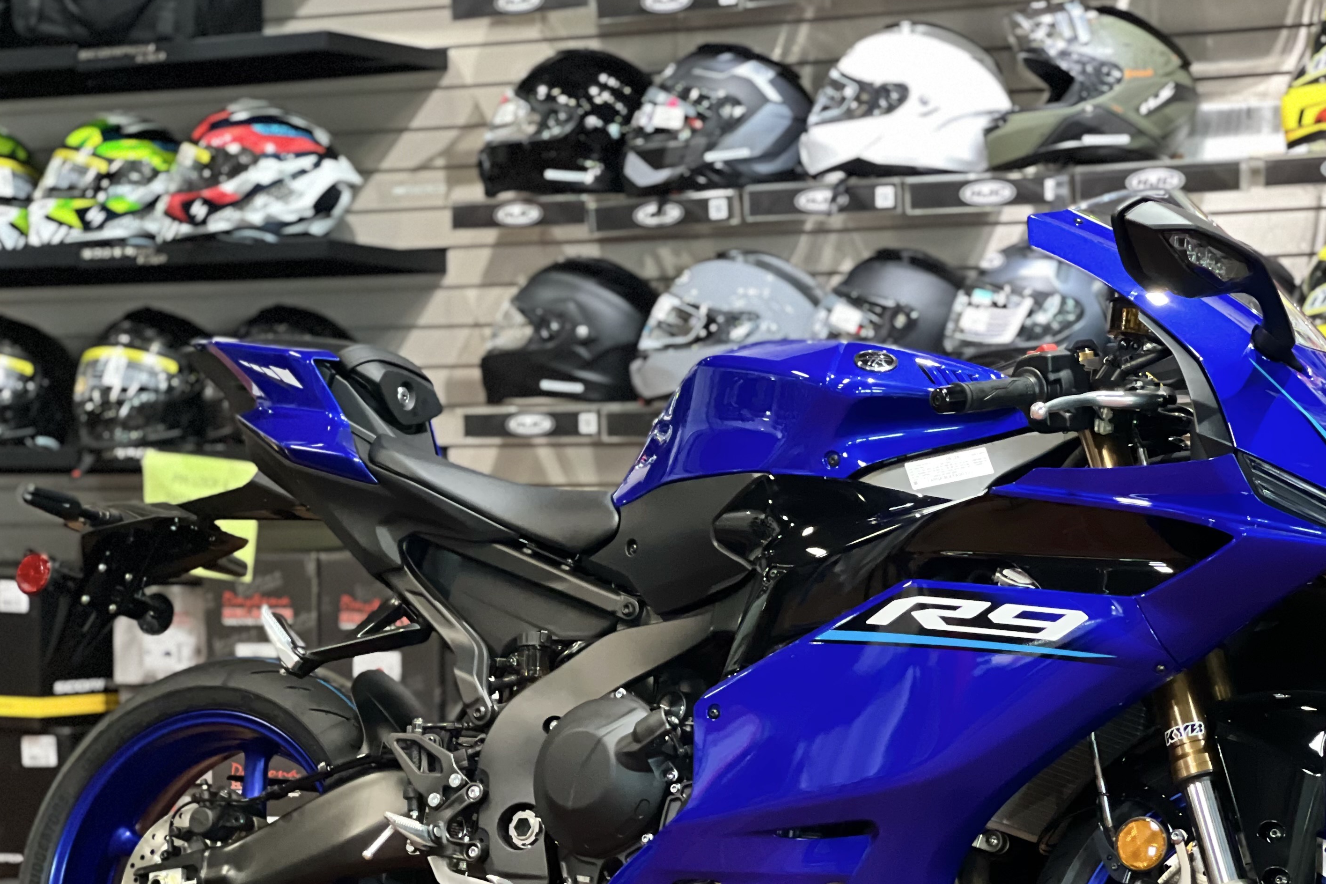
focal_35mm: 114
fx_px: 4199
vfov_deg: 12.0
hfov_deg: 17.9
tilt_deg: -3.1
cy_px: 644
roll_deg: +0.6
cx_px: 774
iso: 500
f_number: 2.8
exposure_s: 1/15
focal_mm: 9
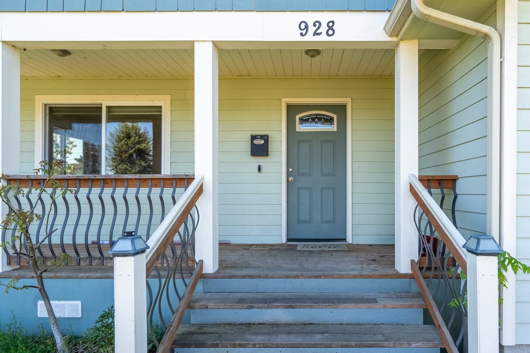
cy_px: 187
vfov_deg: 64.5
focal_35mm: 19
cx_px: 311
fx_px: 280
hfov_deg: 86.1
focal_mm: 16
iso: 1250
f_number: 8
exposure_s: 1/8000
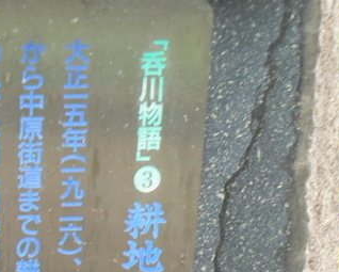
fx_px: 1135
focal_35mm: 113
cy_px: 290
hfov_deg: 16.4
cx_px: -55
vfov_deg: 13.4
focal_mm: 6
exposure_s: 1/80
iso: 80
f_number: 4
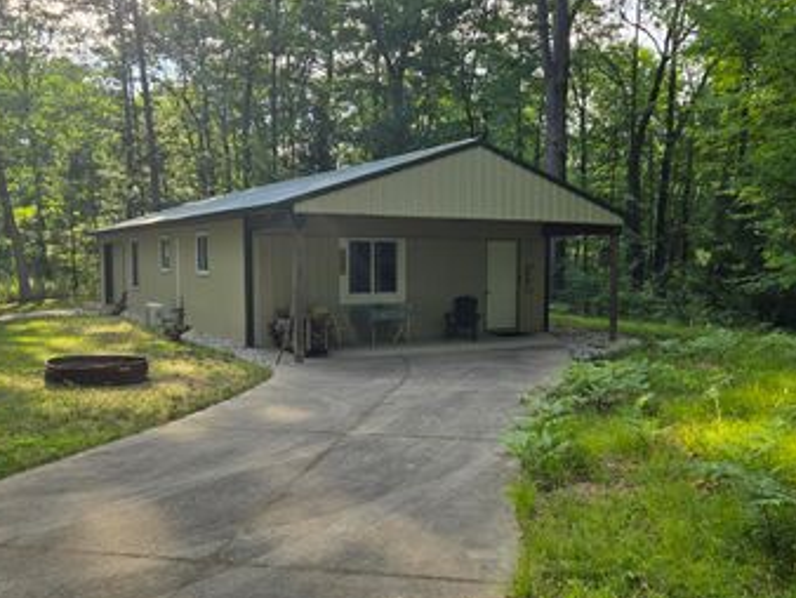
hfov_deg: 53.8
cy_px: 321
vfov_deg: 41.8
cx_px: 445
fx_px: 782
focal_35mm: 34
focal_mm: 5.4
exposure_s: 1/724
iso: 25
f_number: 1.8
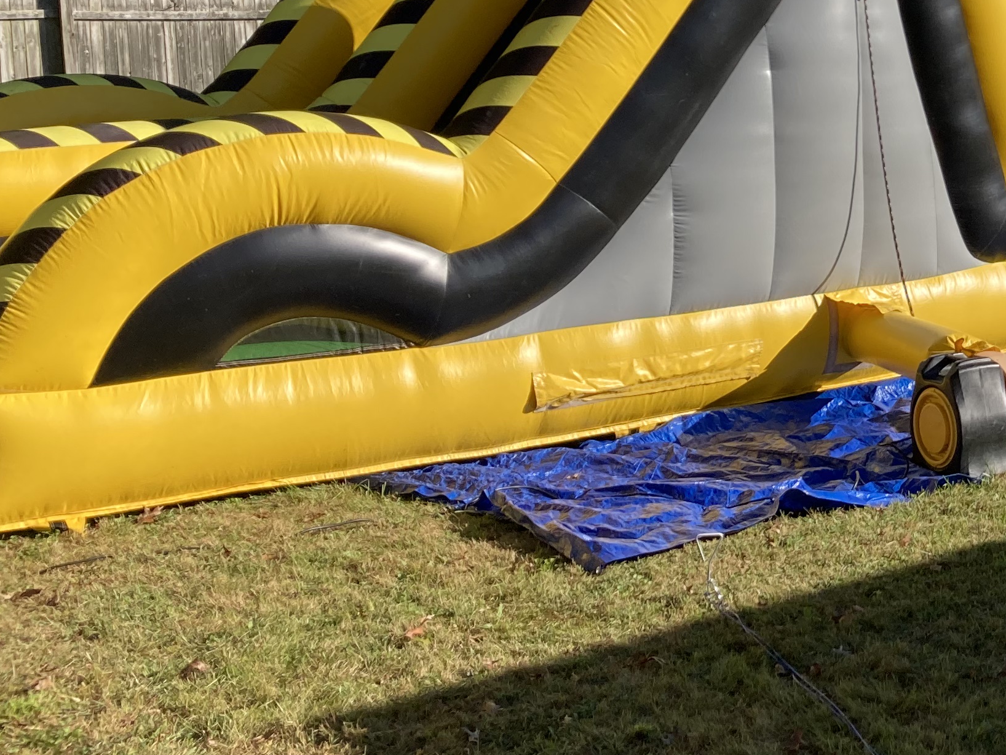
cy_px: 28
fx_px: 2005
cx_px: 1098
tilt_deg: -2.7
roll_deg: +0.8
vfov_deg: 20.7
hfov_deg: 26.1
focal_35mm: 69
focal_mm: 3.99
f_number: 1.8
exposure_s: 1/1389
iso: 20
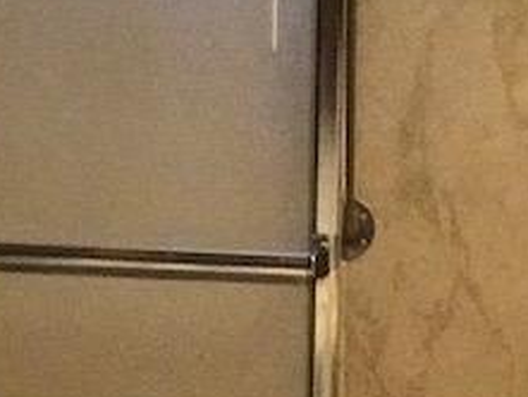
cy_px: 239
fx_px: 2518
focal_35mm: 165
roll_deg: -1.2
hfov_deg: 11.9
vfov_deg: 9.0
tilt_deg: -11.1
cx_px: 425
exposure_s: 1/60
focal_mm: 6.6
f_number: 2.8
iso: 1250
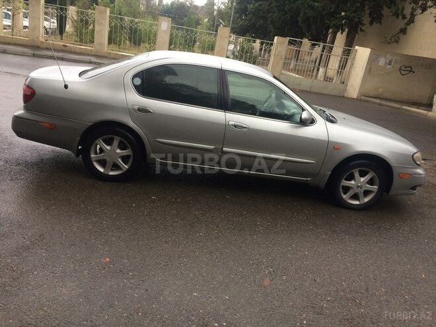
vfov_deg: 48.2
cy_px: 164
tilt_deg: -19.6
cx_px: 218
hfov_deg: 61.7
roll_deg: -10.2
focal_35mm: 29
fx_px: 365
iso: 40
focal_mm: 4.15
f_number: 2.2
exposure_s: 1/33
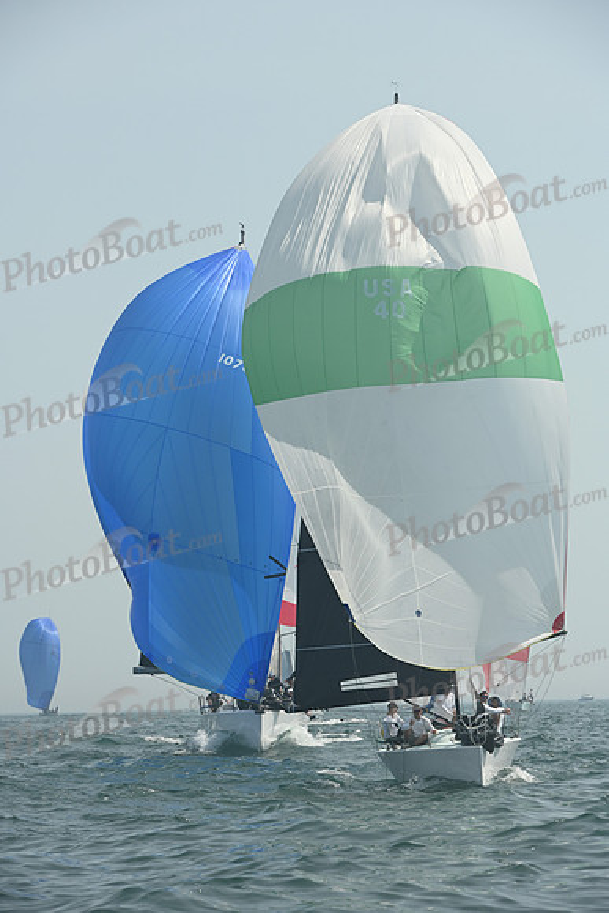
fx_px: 4184
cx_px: 304
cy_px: 456
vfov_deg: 12.4
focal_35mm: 165
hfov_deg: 8.3
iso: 320
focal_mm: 165
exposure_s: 1/1250
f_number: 9
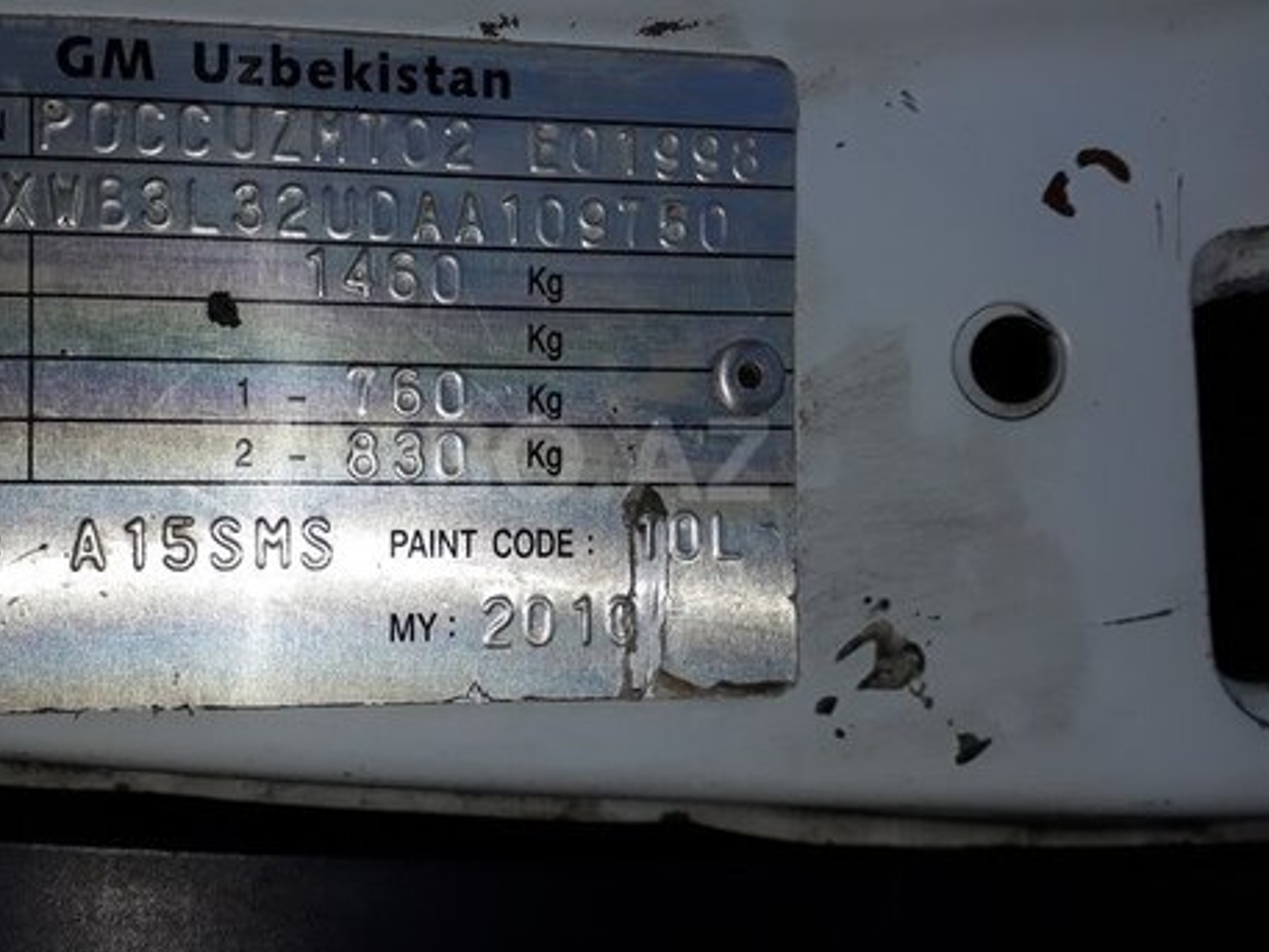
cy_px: 459
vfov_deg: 36.8
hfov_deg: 47.5
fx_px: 1430
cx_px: 486
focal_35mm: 39
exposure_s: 1/1522
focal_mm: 3.6
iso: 40
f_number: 1.9
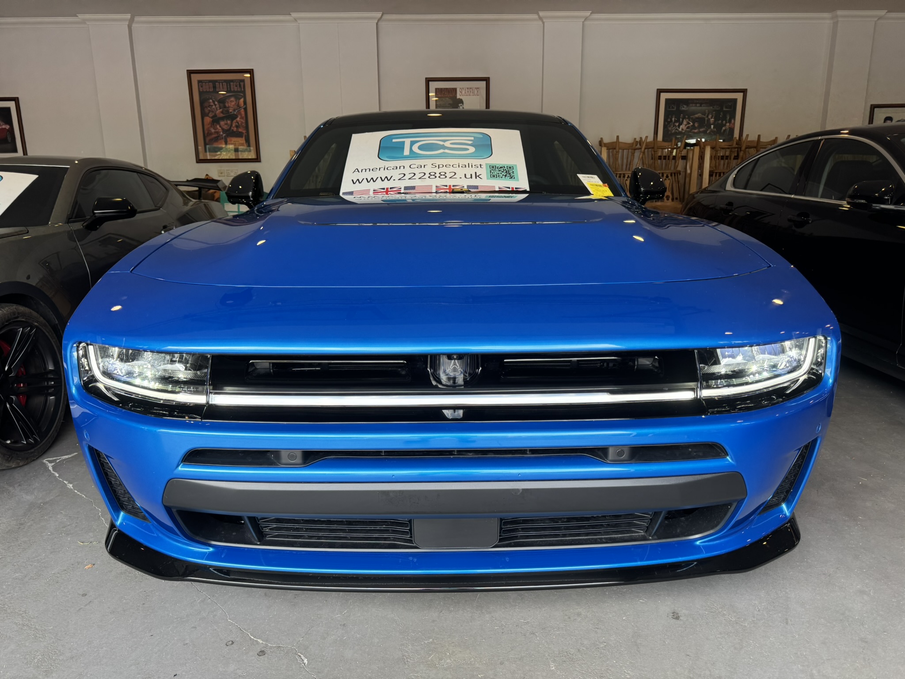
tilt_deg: -14.0
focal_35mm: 24
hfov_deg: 71.6
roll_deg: +0.3
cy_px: 340
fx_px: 627
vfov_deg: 56.8
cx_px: 452
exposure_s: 1/102
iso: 80
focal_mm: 6.76
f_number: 1.78
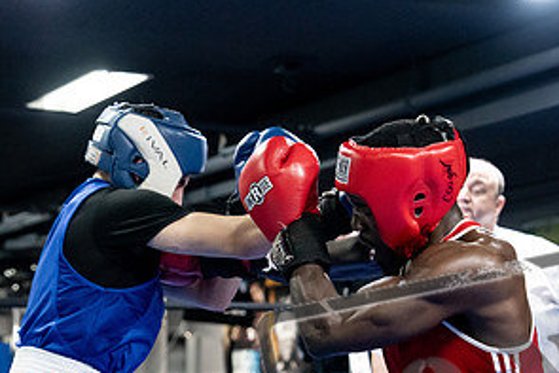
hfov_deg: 19.3
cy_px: 344
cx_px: 261
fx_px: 1647
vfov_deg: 12.8
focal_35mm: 106
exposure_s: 1/1000
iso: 8000
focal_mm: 54
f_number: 2.8
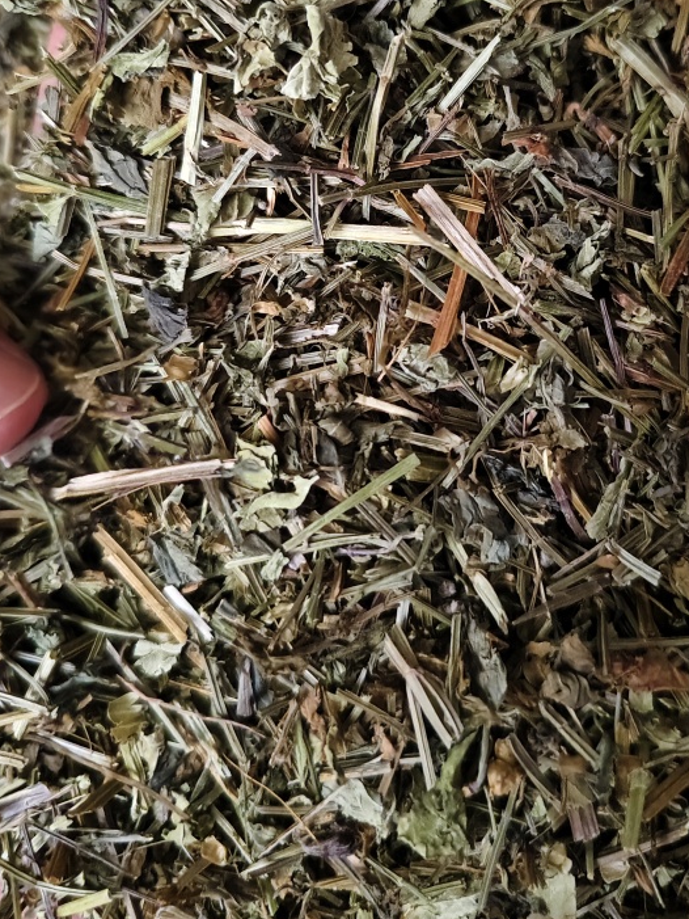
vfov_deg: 51.1
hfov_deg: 40.4
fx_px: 929
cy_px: 268
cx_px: 431
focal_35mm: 35
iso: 6453
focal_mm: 5.56
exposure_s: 1/205
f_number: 1.88
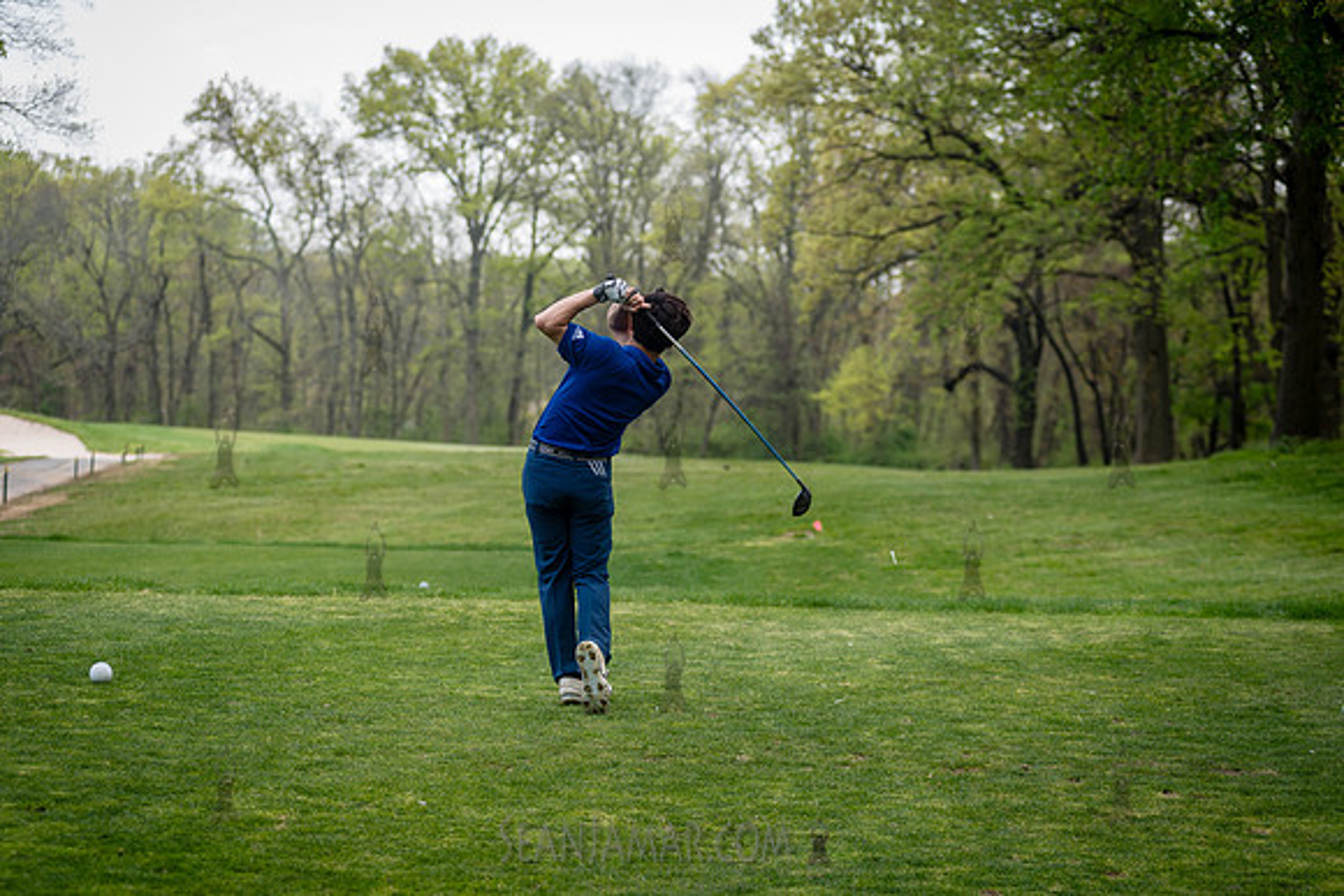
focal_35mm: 100
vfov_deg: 13.7
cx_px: 672
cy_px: 448
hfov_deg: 20.4
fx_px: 3734
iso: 100
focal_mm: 100
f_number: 3.5
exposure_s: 1/250
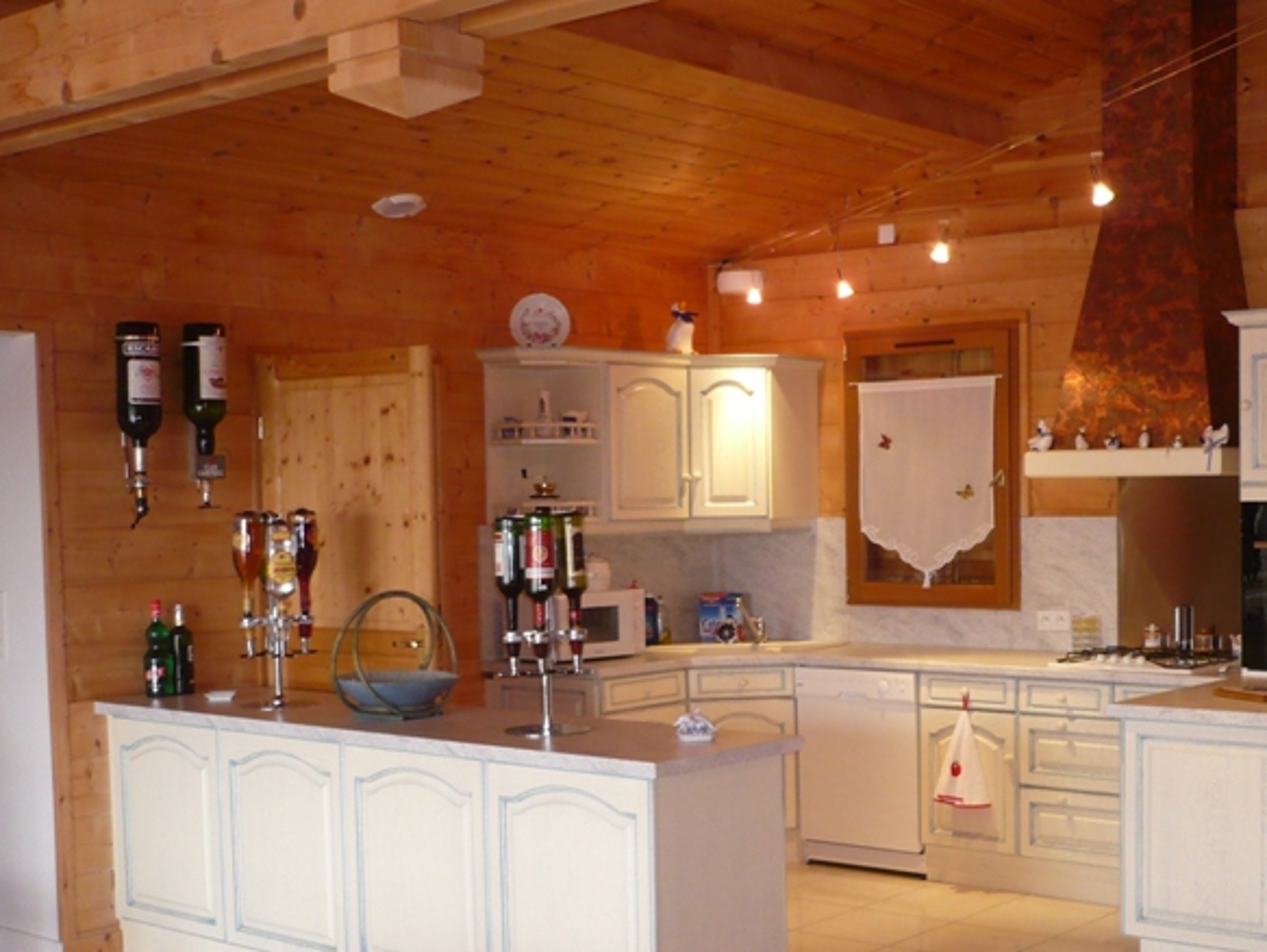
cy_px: 615
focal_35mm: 48
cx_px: 839
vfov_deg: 30.1
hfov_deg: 39.2
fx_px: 1758
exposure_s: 1/30
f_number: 2.8
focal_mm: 5.8
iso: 160
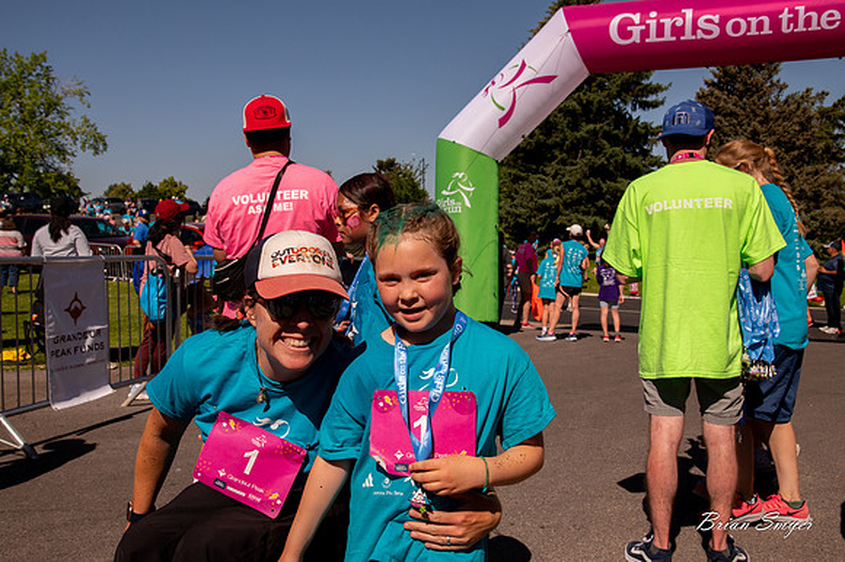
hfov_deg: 50.3
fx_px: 899
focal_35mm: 38
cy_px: 280
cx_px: 400
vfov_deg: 34.7
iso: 800
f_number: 11
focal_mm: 35
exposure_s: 1/1600
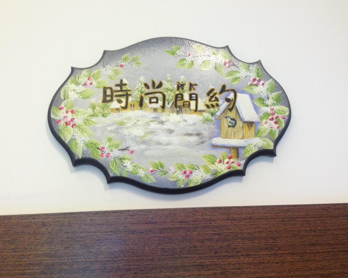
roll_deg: -1.7
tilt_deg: +17.0
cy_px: 141
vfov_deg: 42.2
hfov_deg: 51.5
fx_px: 360
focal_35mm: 35
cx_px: 163
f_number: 2.4
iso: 80
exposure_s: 1/20
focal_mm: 4.12
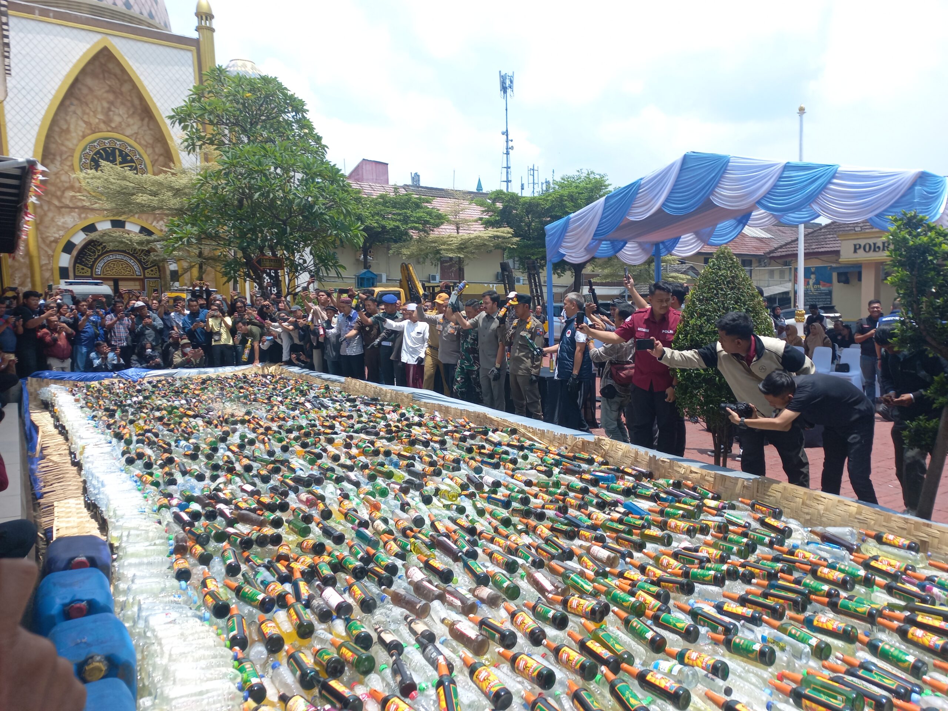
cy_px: 356
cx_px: 474
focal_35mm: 25
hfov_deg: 69.4
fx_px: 685
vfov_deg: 54.9
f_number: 1.8
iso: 25
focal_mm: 4.6
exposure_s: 1/485
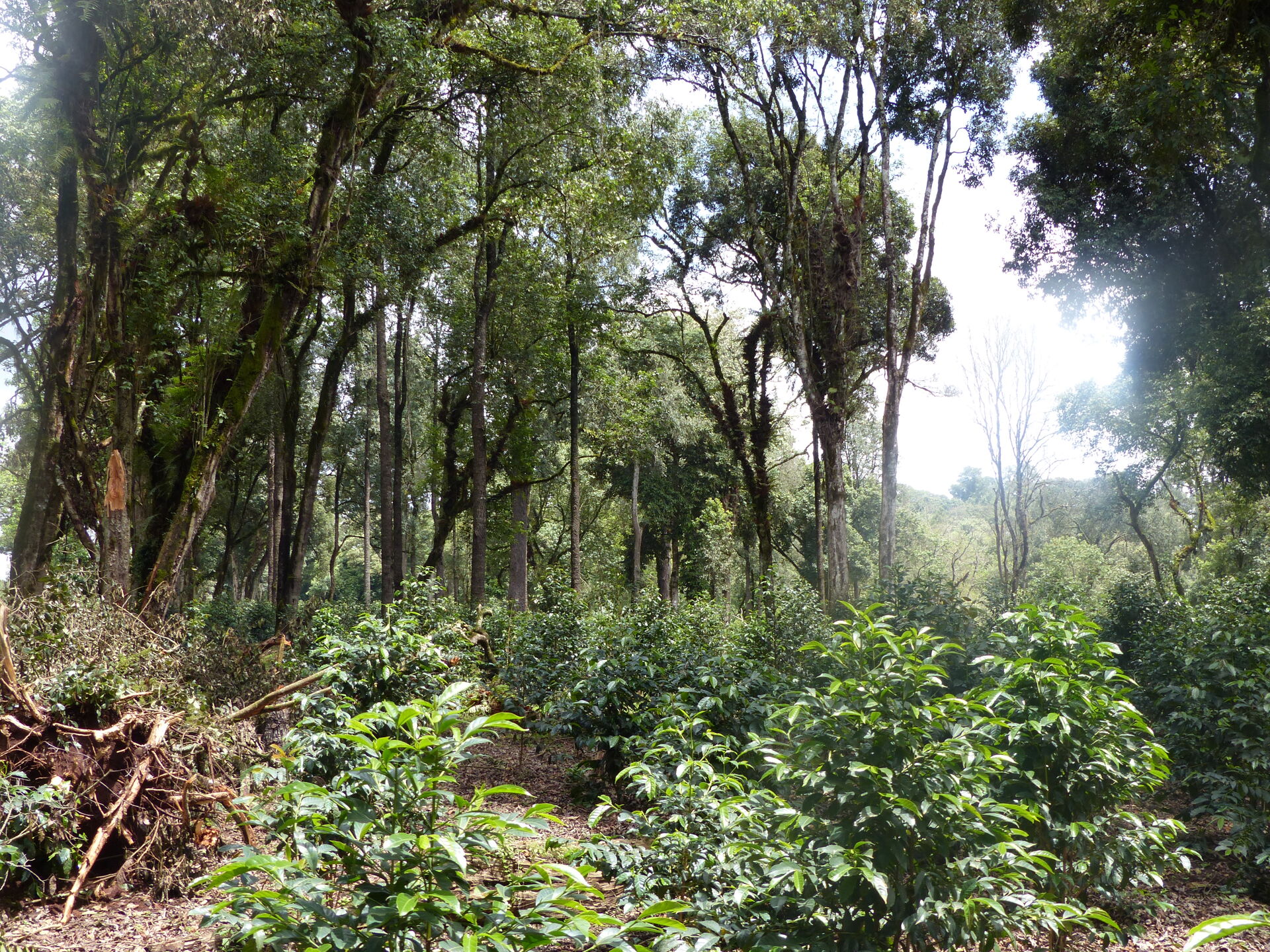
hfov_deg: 42.9
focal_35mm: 44
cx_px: 635
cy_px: 476
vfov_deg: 32.9
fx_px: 1614
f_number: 4
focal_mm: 7.8
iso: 100
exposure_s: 1/200
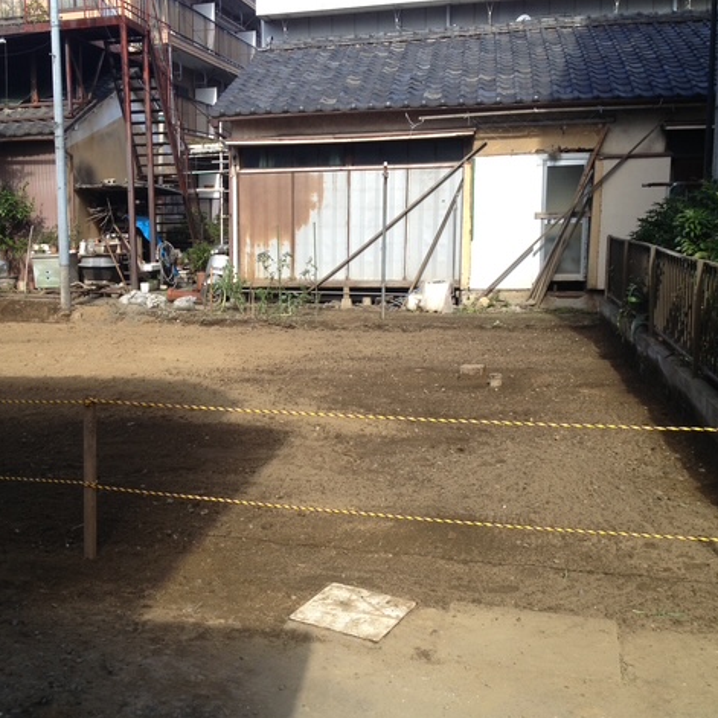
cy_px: 361
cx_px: 238
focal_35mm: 42
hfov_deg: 39.5
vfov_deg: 40.0
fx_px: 986
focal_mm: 4.28
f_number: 2.4
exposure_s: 1/557
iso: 50
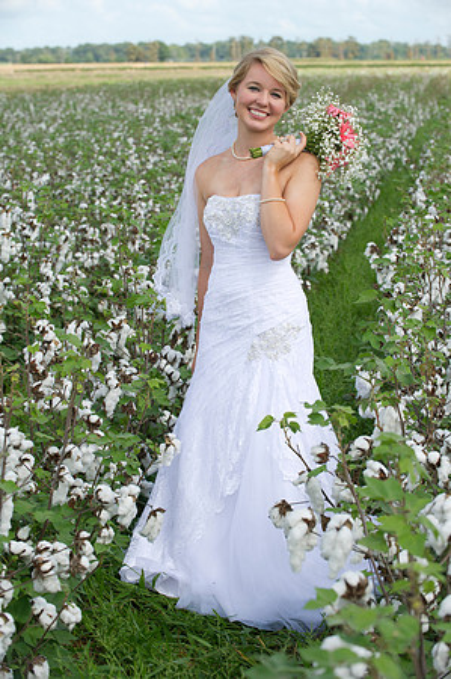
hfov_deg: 14.4
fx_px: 1789
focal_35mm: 95
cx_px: 226
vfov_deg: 21.5
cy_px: 340
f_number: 6.3
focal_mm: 95
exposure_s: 1/200
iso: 160
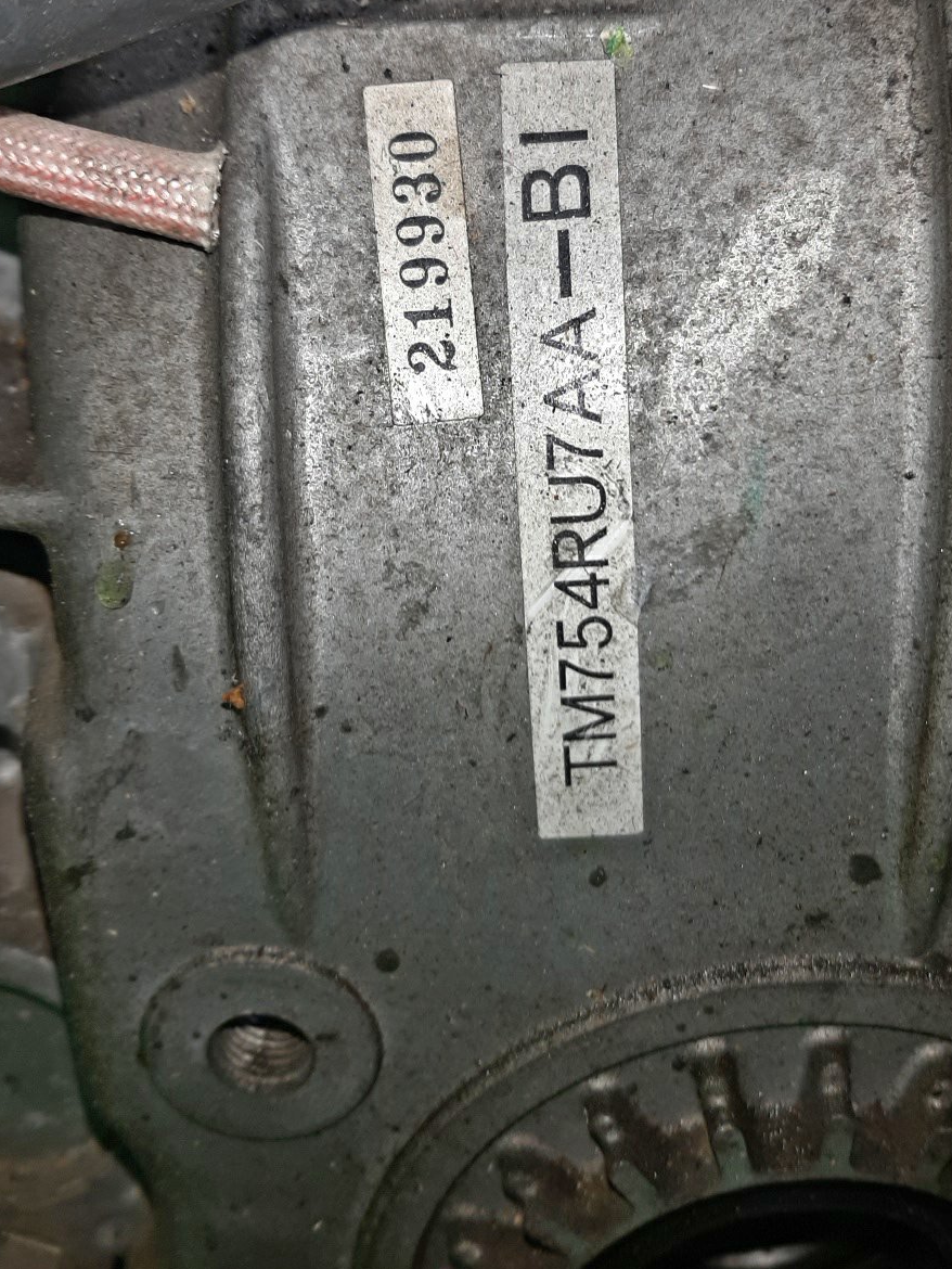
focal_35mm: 32
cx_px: 513
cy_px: 495
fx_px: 1173
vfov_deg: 56.3
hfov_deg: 44.1
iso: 43
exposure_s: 1/50
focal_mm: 3.93
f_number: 1.7
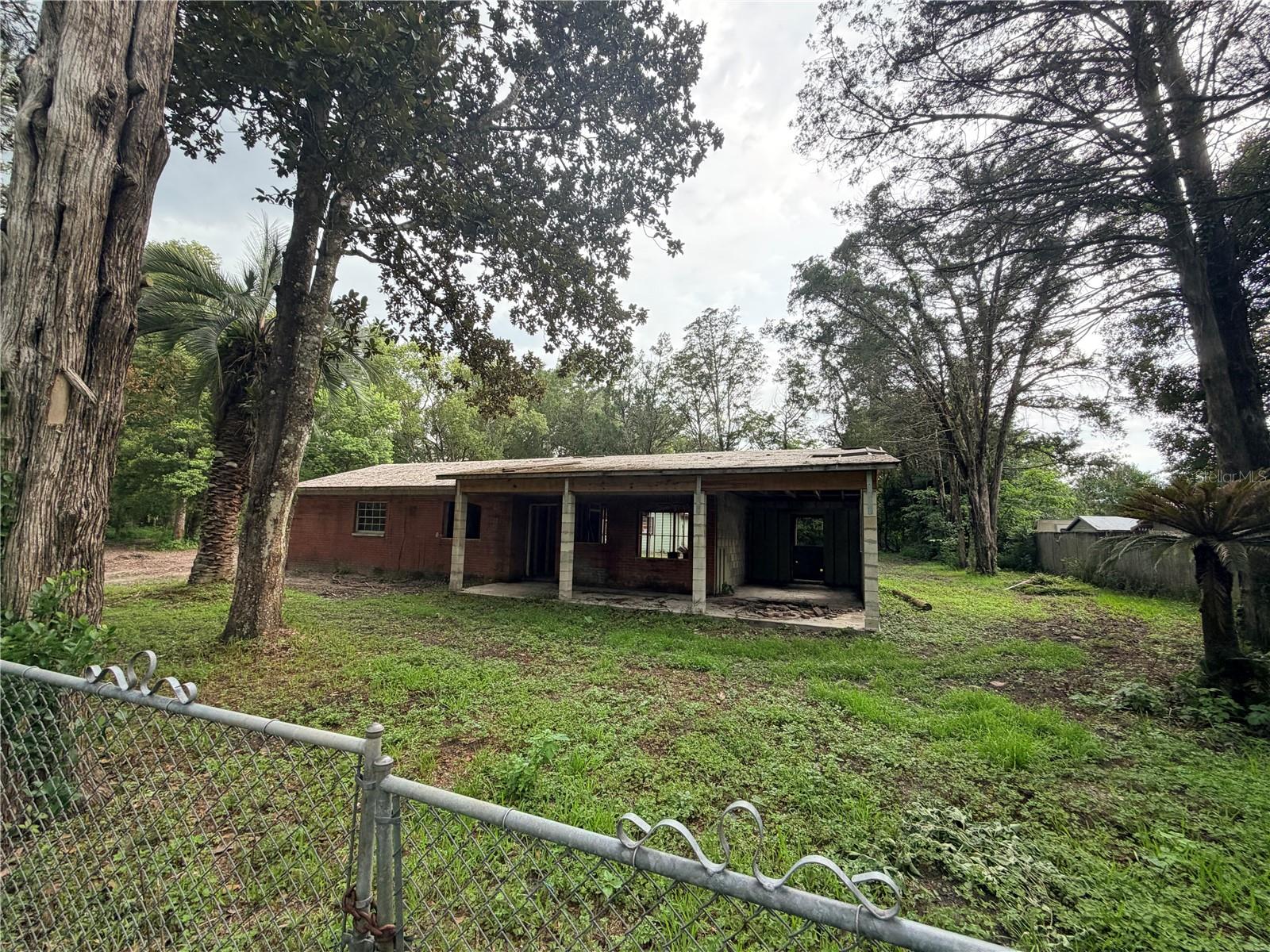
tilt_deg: +5.3
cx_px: 635
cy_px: 476
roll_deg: -0.7
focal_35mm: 14
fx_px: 514
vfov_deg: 85.7
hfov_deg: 102.1
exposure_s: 1/162
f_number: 2.2
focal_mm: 2.22
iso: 50
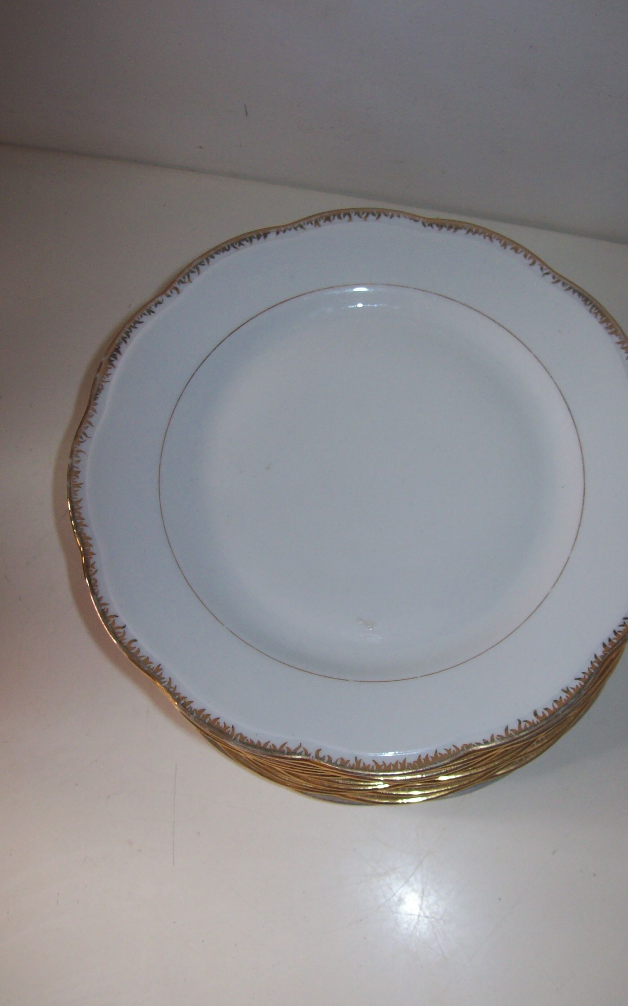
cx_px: 356
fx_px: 1068
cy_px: 500
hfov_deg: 32.7
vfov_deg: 50.4
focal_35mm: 39
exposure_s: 1/64
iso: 80
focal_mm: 6
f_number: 2.7
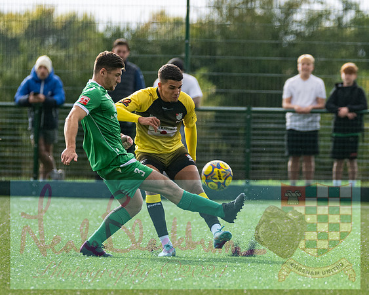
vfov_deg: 2.2
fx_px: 7554
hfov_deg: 2.8
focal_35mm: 692
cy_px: 139
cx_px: 254
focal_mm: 310
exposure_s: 1/1250
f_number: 4
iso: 400
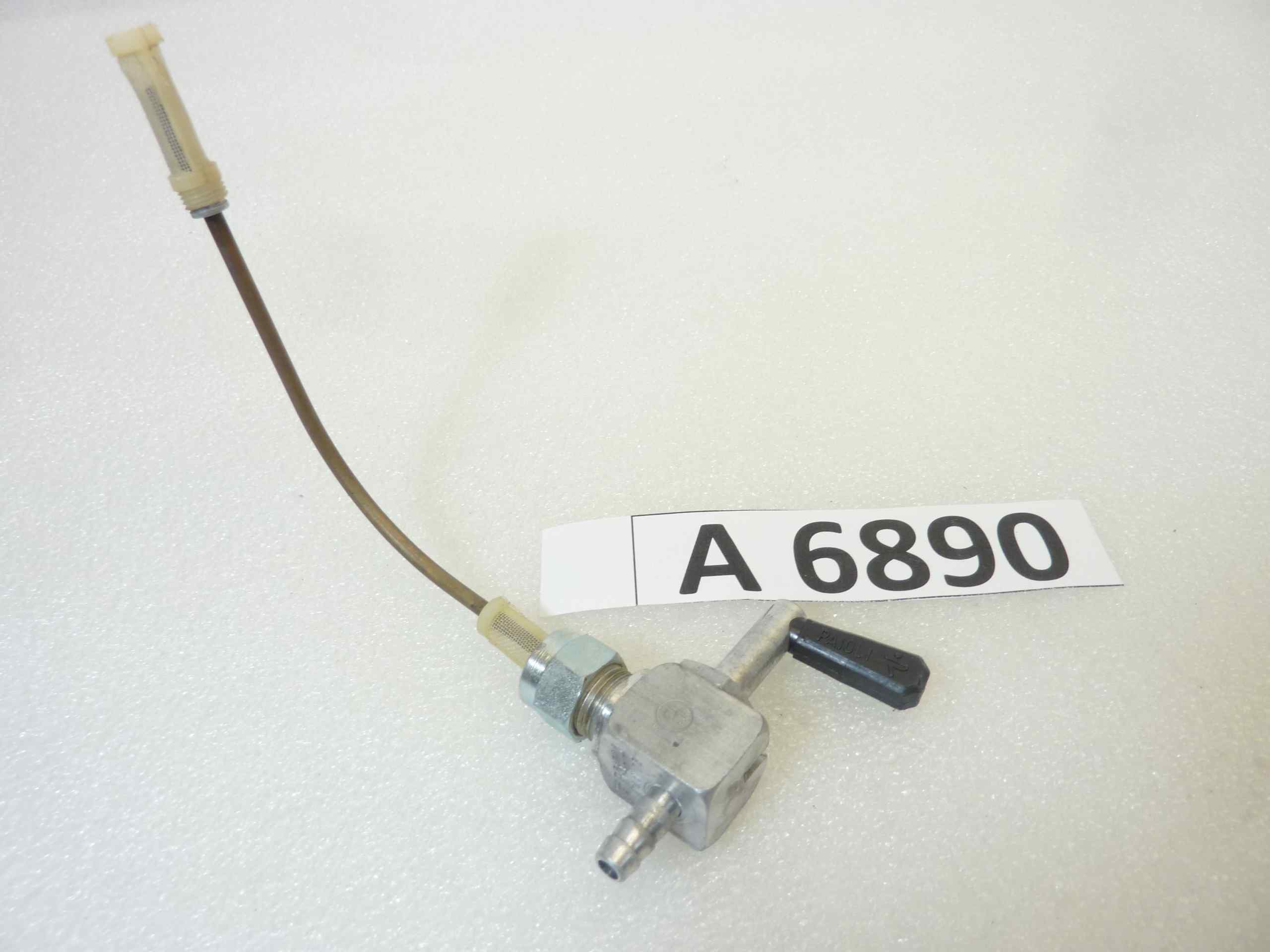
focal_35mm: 25
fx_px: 917
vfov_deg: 54.9
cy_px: 476
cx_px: 635
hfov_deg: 69.4
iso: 80
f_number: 3.3
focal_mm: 4.1
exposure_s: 1/40
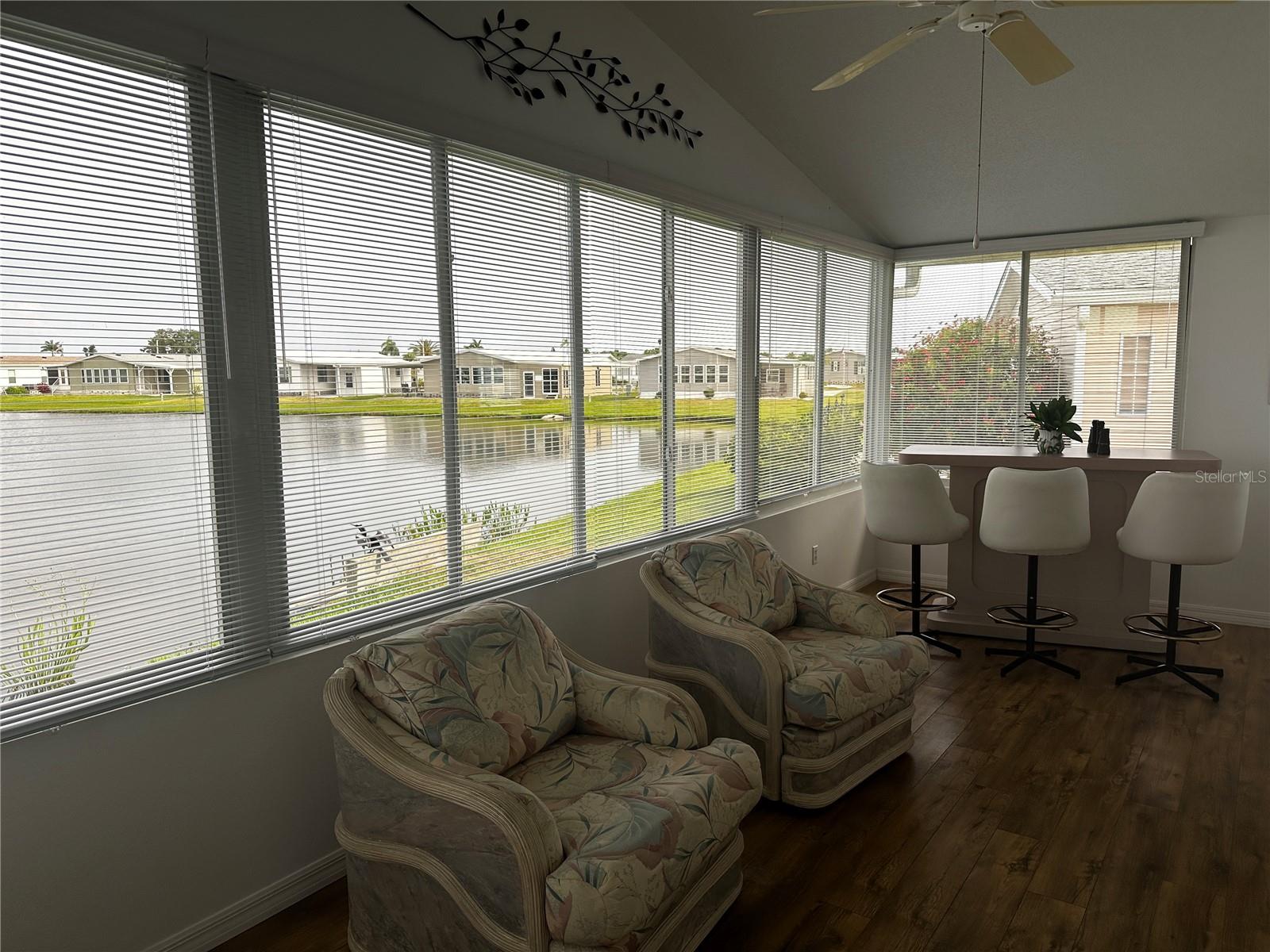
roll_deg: +0.3
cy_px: 476
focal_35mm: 24
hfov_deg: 71.6
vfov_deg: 56.8
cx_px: 635
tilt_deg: -7.0
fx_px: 881
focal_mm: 6.86
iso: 80
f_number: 1.78
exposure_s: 1/587
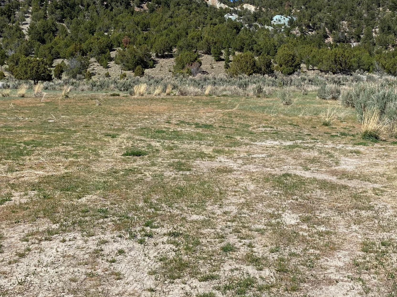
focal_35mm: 47
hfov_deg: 40.3
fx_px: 539
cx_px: 232
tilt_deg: +8.0
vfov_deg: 30.0
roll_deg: -2.9
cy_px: 51
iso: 32
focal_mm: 4.25
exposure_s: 1/2632
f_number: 1.8
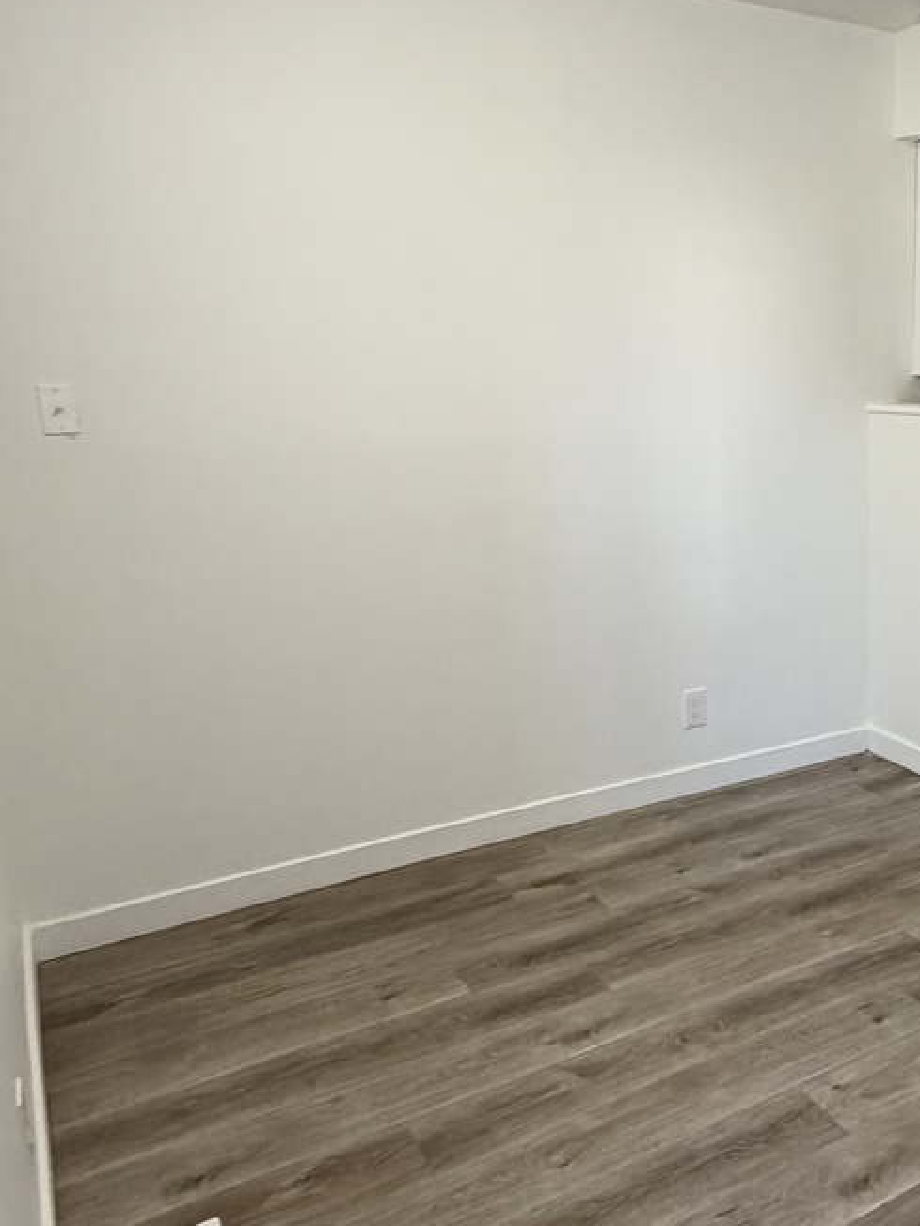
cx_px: 888
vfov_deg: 55.3
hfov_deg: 38.8
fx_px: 1169
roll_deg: -0.6
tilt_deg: -13.4
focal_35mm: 33
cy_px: 624
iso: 320
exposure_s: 1/120
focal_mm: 2.22
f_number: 2.2
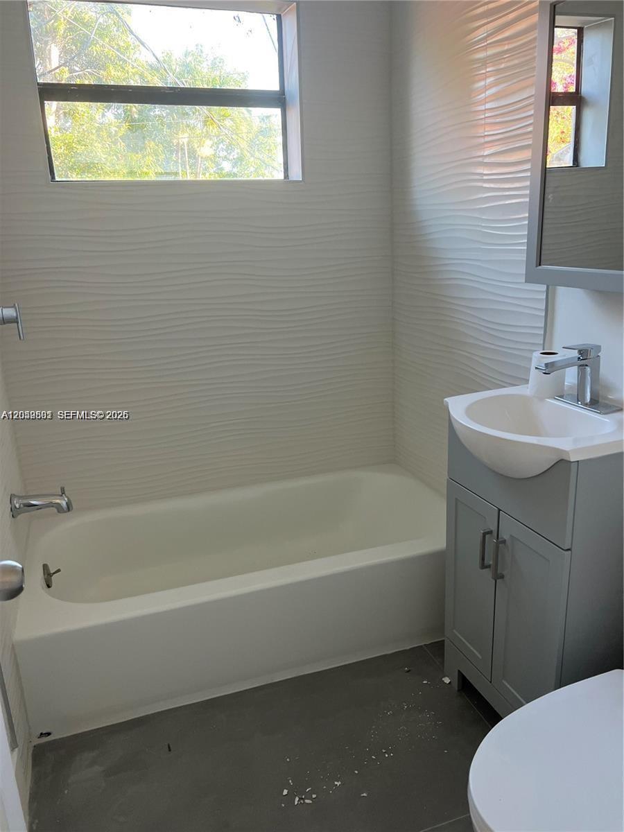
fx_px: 625
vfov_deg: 67.3
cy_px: 416
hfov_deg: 53.1
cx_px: 312
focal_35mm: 26
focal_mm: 5.7
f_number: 1.5
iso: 125
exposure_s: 1/113
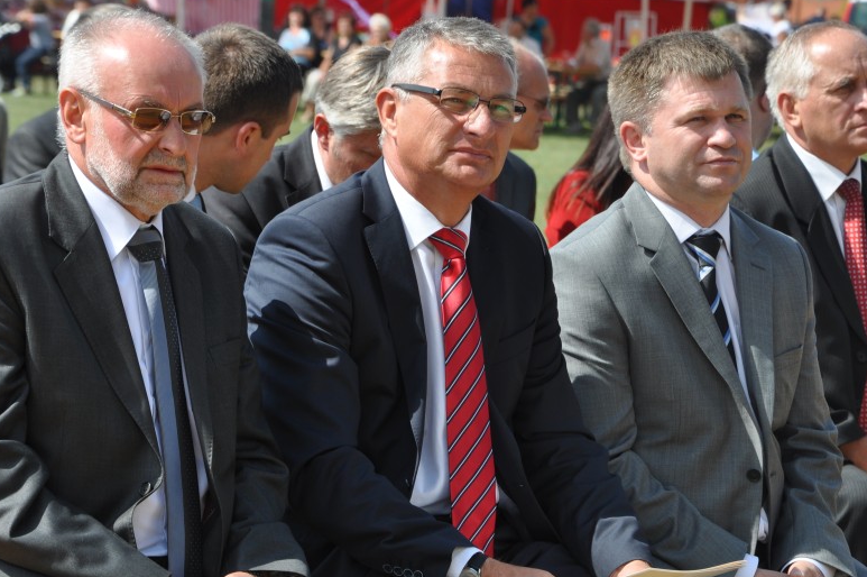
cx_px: 405
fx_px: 4900
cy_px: 340
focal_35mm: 204
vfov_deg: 6.7
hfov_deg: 10.1
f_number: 9
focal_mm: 105
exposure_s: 1/320
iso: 200
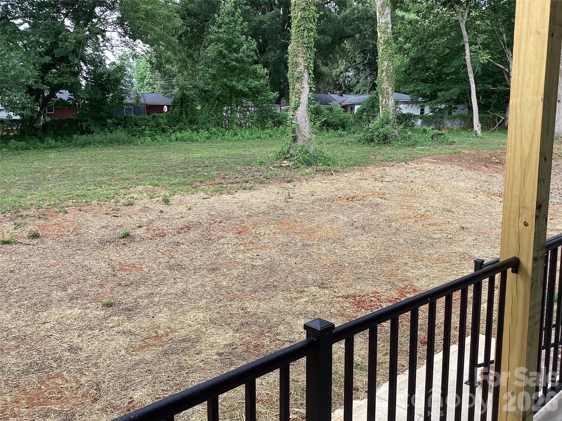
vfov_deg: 45.4
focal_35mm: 31
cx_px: 281
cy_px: 210
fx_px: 503
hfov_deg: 58.4
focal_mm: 3.3
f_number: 2.4
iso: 25
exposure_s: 1/226
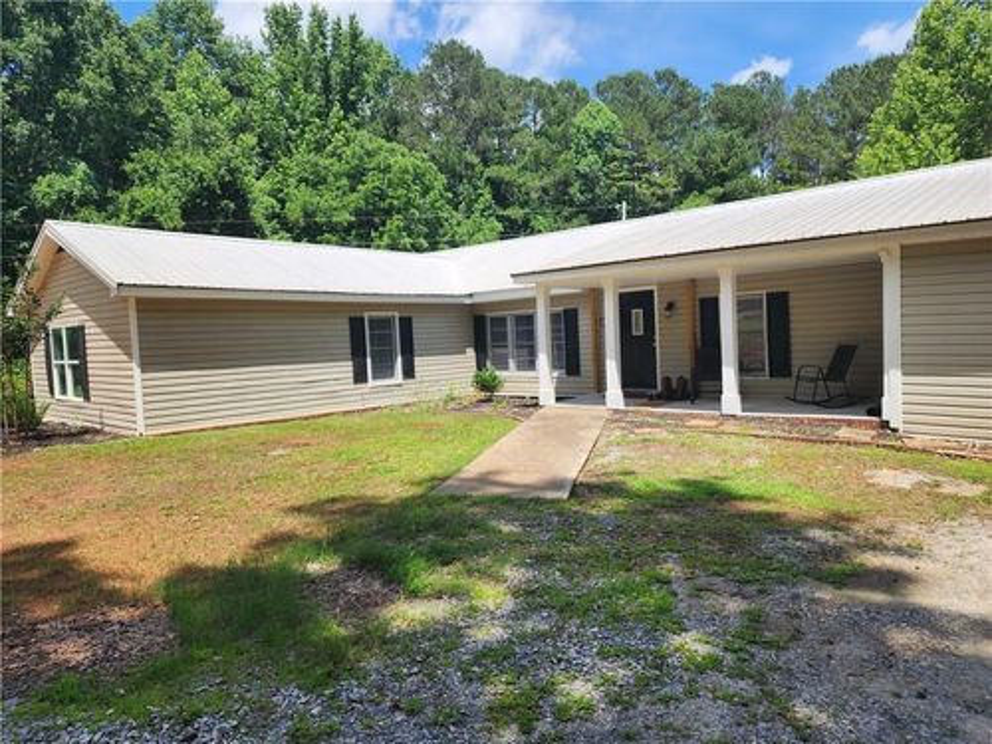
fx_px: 659
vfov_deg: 58.9
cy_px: 372
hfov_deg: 73.9
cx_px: 496
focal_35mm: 23
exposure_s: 1/794
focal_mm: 6.4
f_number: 1.8
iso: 12
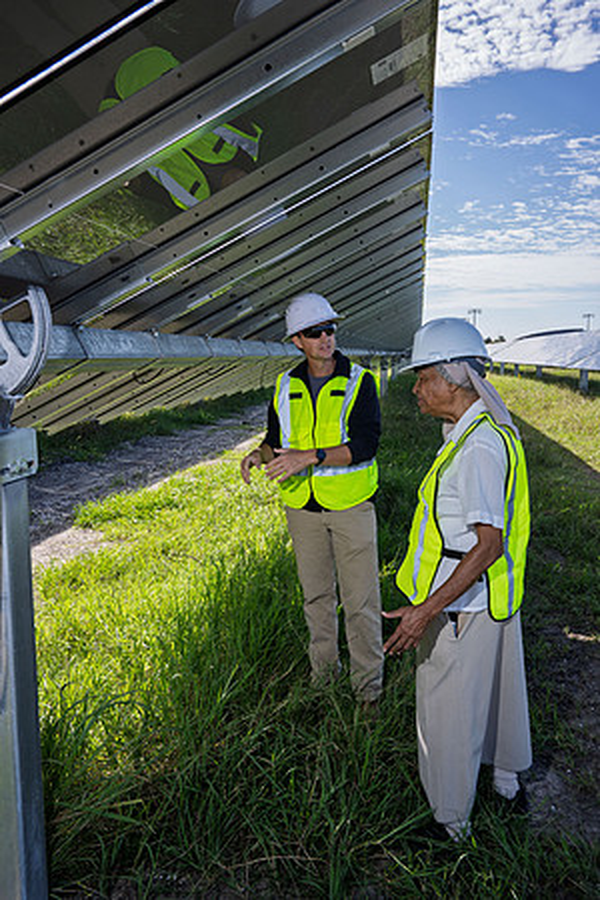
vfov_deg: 65.5
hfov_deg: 46.4
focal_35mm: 28
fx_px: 700
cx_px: 300
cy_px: 450
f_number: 10
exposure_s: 1/160
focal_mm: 28
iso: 200
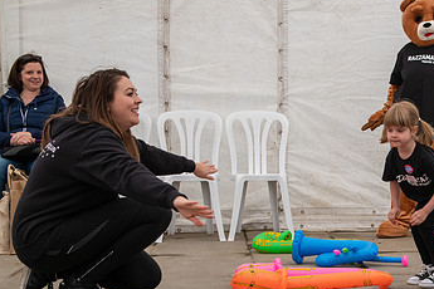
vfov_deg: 19.1
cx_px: 366
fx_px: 856
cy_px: 195
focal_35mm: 71
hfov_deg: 27.7
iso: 560
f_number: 6.3
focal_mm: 36
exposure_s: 1/250
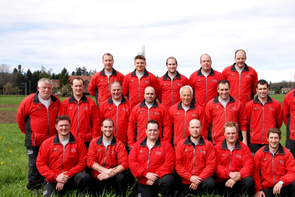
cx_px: 175
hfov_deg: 41.7
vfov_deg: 28.7
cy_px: 113
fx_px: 385
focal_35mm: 47
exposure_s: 1/180
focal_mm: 26
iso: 100
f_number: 6.7
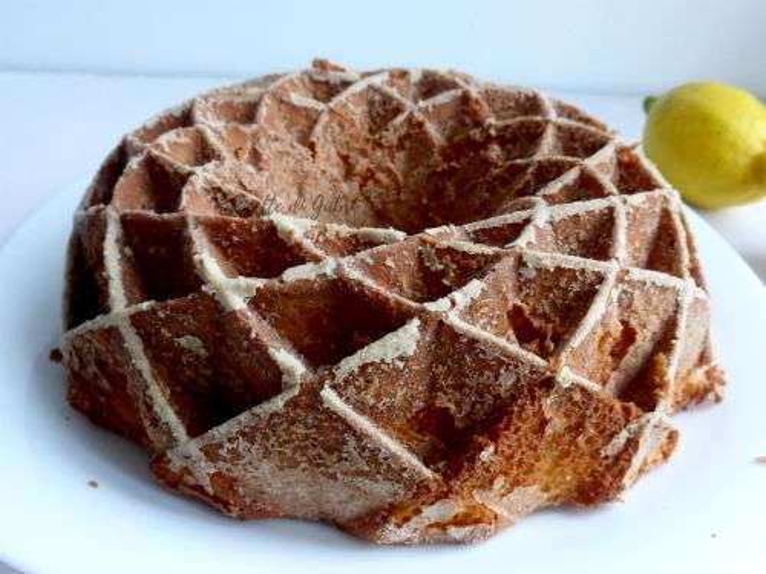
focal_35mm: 44
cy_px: 287
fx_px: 974
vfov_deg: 32.9
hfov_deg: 42.9
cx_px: 383
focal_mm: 7.9
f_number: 4.1
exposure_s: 1/20
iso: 400
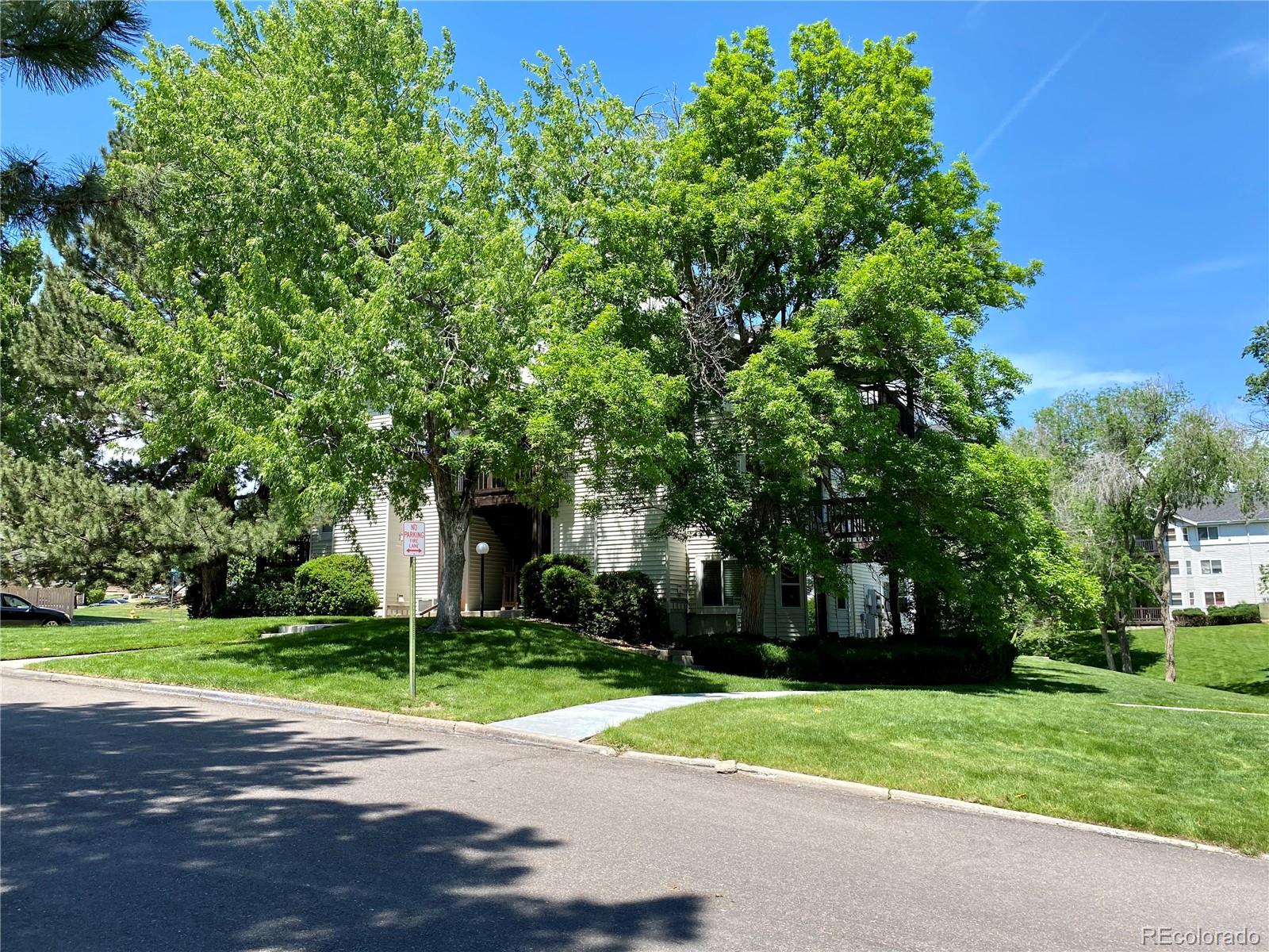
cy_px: 476
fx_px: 953
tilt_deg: +8.2
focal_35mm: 26
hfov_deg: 67.3
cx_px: 634
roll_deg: +0.9
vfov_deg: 53.1
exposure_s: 1/1412
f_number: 1.8
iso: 32
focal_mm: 4.25
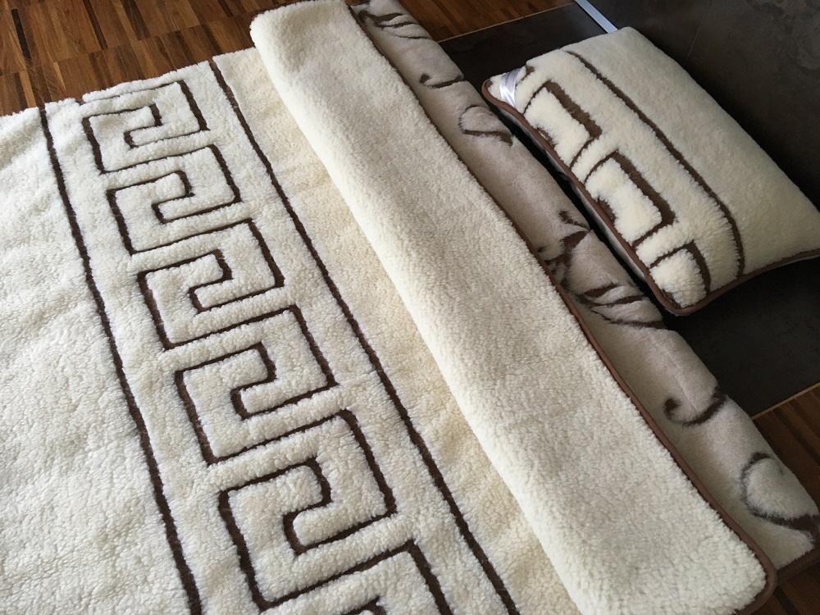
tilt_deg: -56.9
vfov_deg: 48.2
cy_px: 308
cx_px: 410
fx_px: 687
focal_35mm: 29
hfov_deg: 61.7
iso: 125
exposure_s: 1/33
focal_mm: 4.15
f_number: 2.2
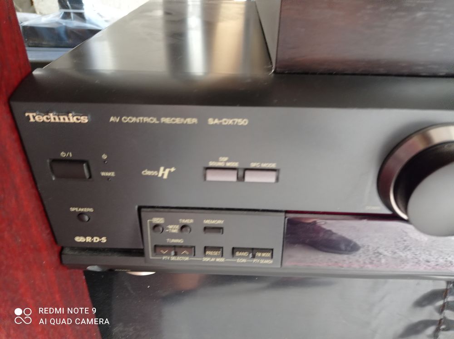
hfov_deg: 63.5
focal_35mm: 28
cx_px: 227
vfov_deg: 49.7
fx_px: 367
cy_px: 170
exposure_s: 1/33.3
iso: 443
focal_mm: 4.74
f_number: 1.79
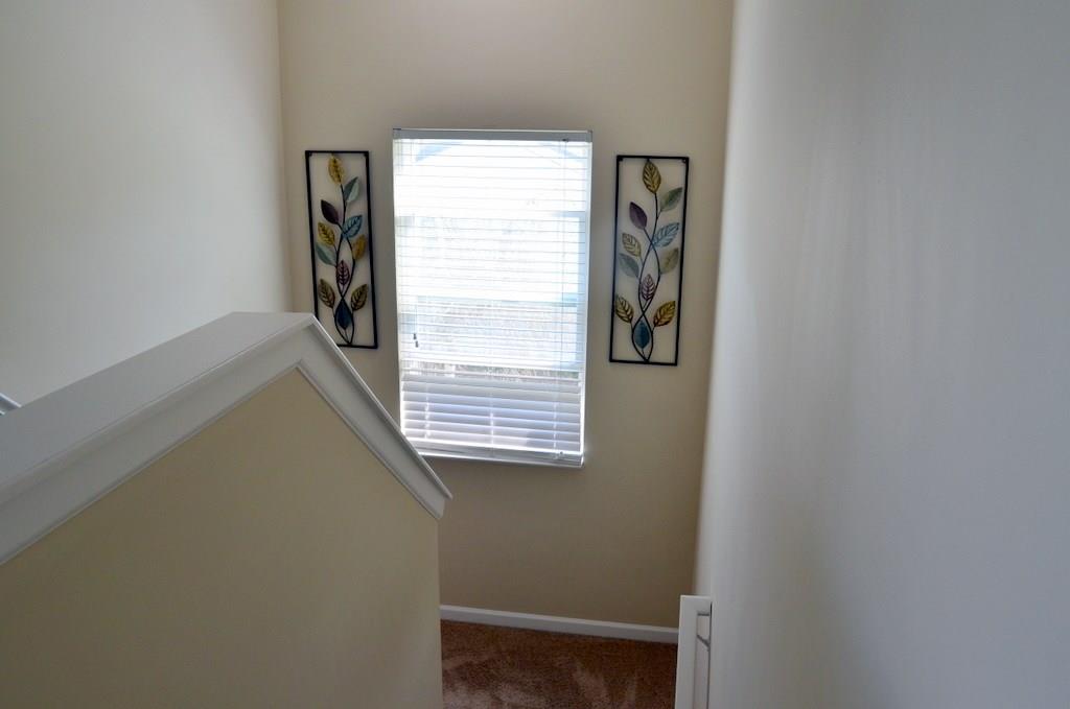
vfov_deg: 47.8
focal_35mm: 27
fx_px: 801
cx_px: 535
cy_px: 354
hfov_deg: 67.5
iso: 400
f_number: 10
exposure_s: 1/60
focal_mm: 18
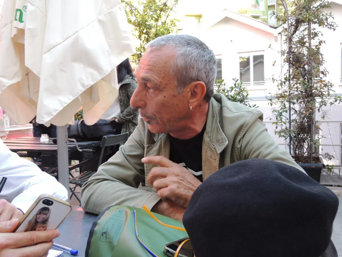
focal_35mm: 31
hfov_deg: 58.4
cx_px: 171
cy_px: 128
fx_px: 306
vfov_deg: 45.4
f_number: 3
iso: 125
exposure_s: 1/30
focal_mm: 5.5
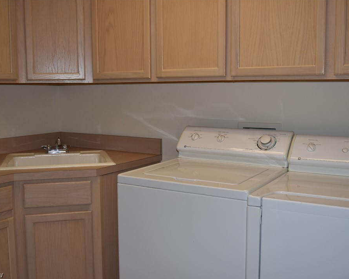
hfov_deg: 44.8
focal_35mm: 41
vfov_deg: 36.5
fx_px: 423
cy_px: 140
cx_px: 175
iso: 400
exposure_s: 1/200
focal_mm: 24
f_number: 4
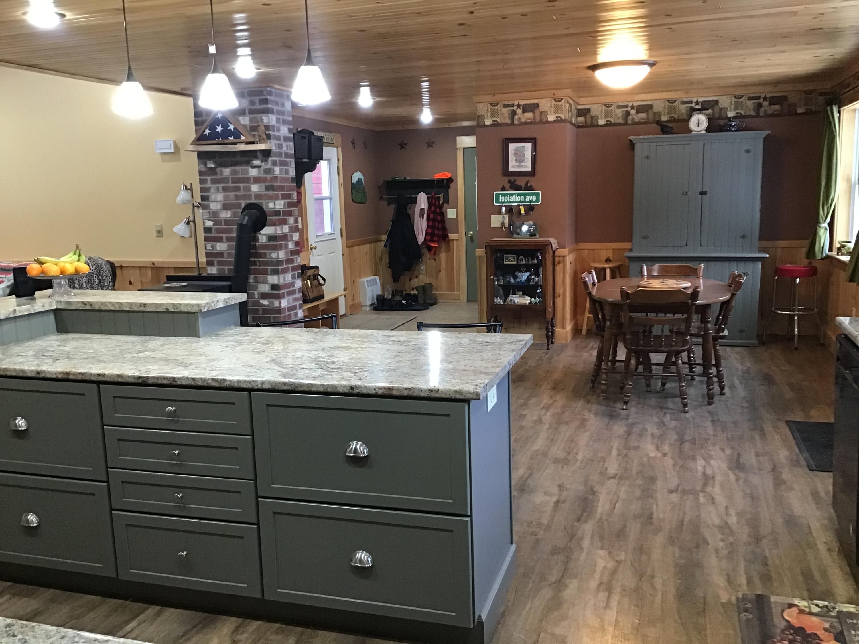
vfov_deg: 45.4
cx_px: 430
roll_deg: +1.6
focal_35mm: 31
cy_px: 322
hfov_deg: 58.4
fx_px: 769
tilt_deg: -10.7
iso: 200
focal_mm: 3.3
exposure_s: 1/24
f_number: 2.4
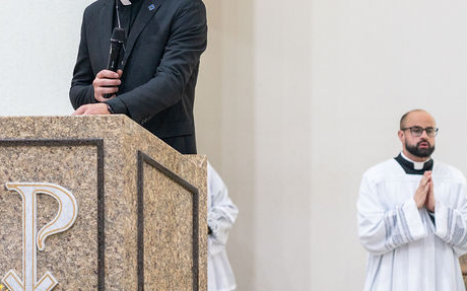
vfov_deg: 8.2
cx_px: 84
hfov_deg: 13.1
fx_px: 2023
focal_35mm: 159
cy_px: 143
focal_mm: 70
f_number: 2.8
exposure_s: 1/125
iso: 1600
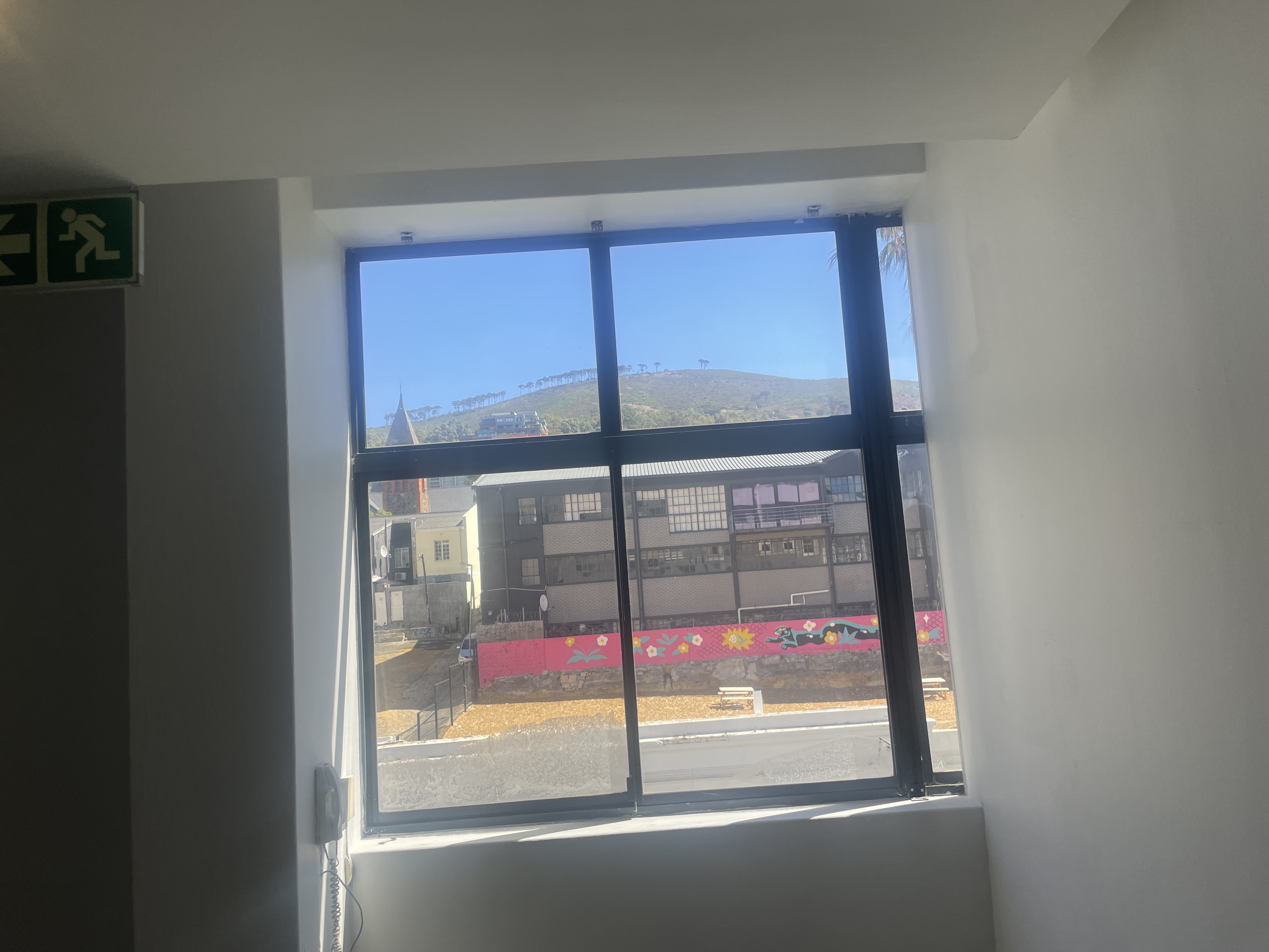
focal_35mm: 26
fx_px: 953
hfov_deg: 67.3
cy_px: 476
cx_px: 634
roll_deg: +4.8
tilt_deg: +7.2
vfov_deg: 53.1
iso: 32
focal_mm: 4.2
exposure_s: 1/561
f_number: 1.6
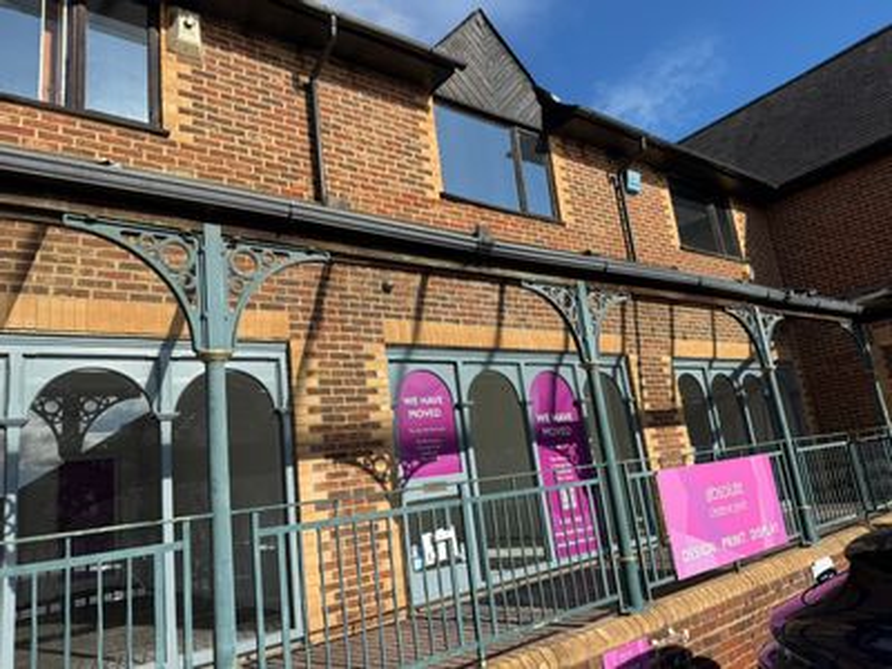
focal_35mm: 24
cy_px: 334
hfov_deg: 71.6
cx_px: 446
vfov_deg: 56.8
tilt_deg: +13.7
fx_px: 618
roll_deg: +7.5
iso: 80
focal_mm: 6.76
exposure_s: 1/4405
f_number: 1.78
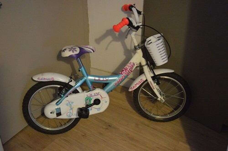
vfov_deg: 28.0
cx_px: 114
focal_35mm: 48
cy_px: 76
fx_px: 304
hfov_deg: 41.2
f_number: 4.2
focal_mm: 32
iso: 6400
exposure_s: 1/20
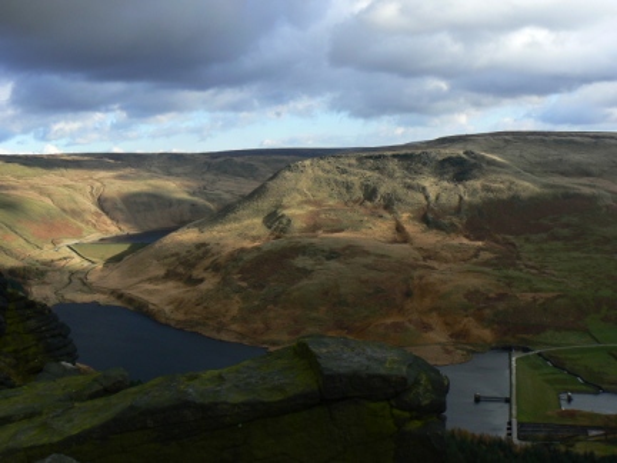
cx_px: 308
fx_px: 642
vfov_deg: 39.7
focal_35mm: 36
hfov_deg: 51.4
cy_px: 232
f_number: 5.6
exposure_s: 1/250
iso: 80
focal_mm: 6
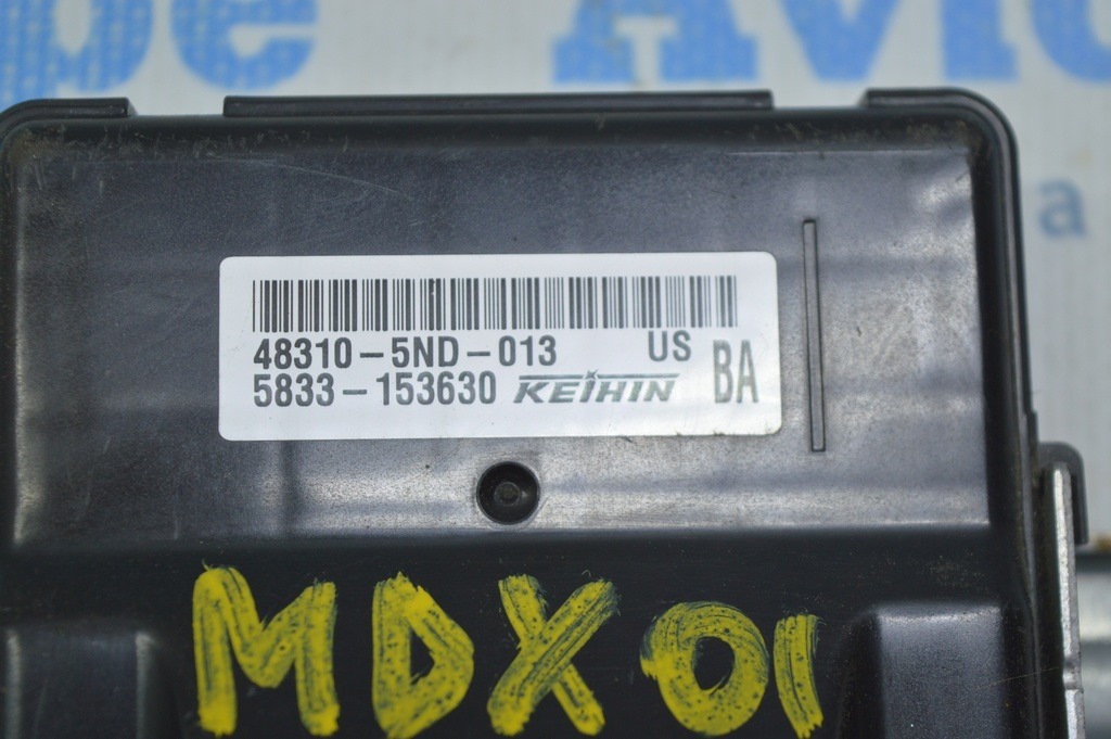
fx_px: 2544
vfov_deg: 16.5
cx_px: 556
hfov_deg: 24.6
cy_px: 370
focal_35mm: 82
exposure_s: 1/60
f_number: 5.6
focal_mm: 55
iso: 400
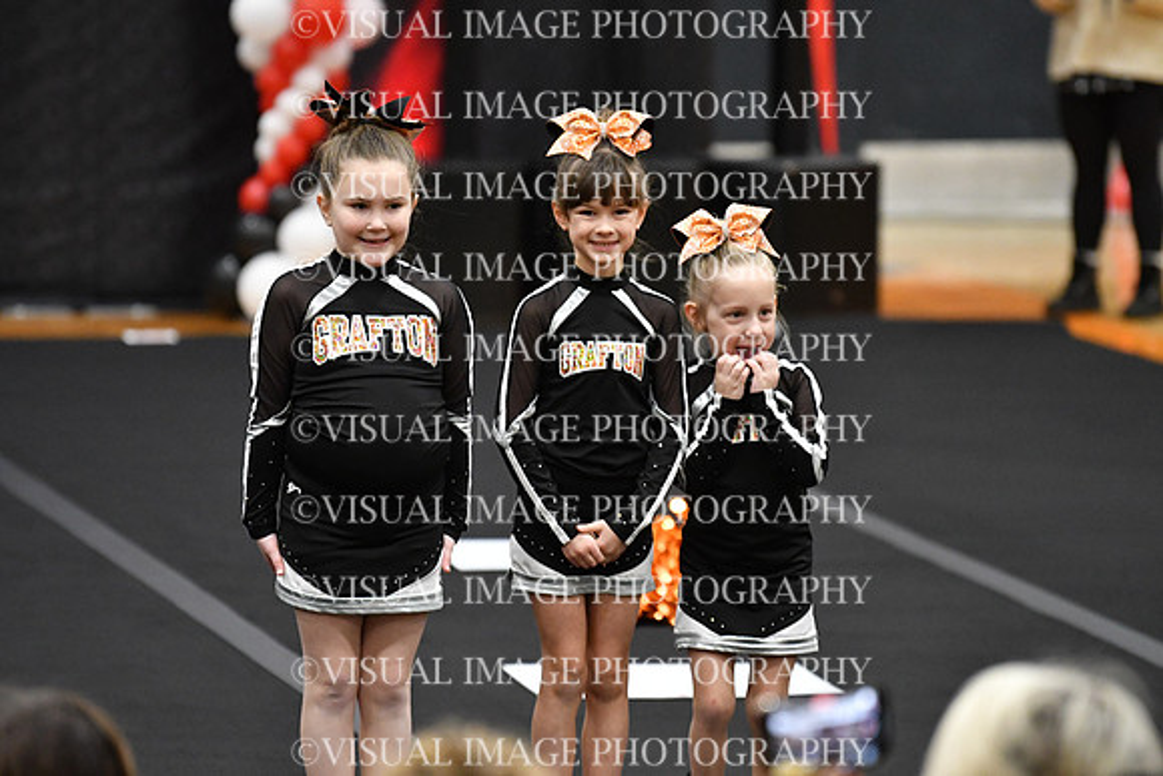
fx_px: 8466
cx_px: 582
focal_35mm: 262
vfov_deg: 5.2
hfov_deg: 7.9
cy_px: 388
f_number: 2.8
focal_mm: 175
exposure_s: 1/800
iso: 5000
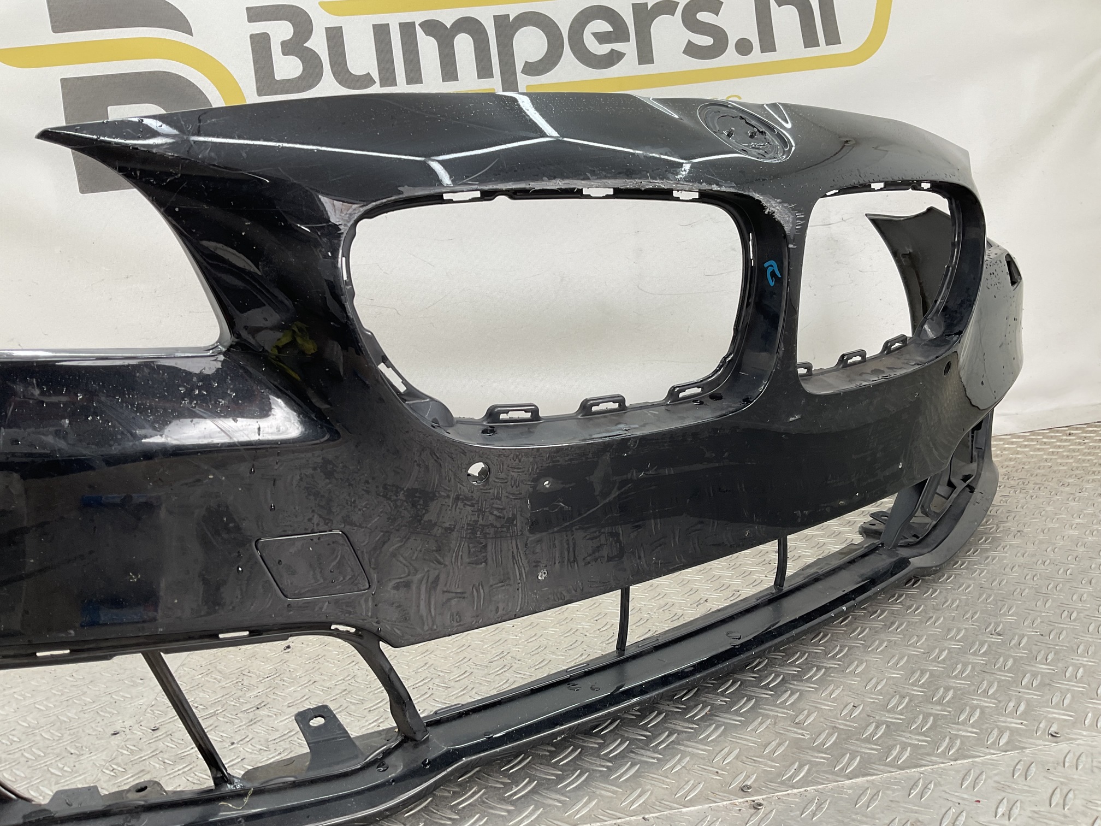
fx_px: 922
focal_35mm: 29
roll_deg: +5.4
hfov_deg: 61.7
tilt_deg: -7.1
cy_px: 413
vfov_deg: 48.2
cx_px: 550
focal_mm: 3
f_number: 1.8
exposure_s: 1/100
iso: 20
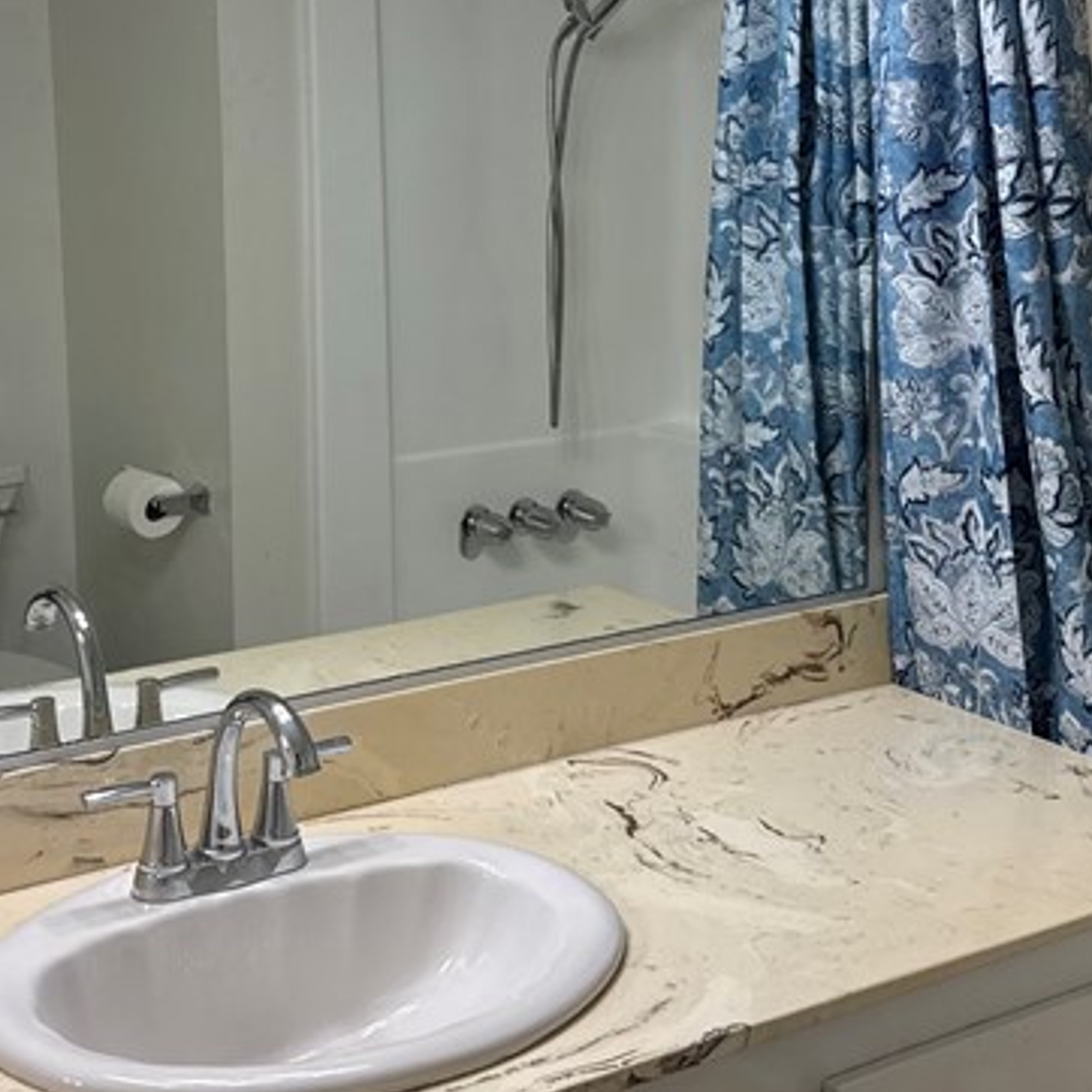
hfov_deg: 28.6
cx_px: 579
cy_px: 368
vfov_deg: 28.4
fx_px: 2141
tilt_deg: -8.7
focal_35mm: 60
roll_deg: -0.4
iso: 100
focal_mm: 6.76
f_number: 1.78
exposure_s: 1/132
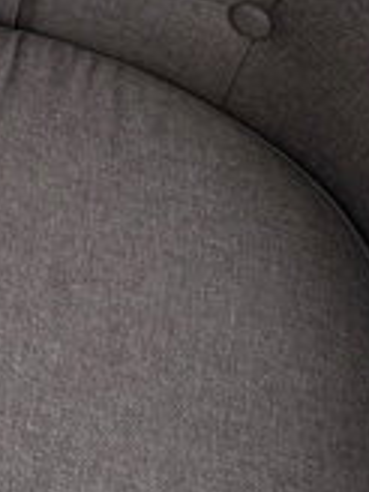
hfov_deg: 16.8
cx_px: -216
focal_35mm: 78
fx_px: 1109
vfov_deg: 21.9
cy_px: -190
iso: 250
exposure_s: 1/60
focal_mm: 6.86
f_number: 1.78
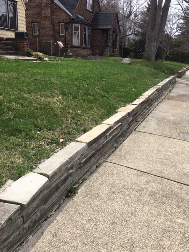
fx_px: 226
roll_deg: -3.8
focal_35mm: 31
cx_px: 98
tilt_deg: -15.7
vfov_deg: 58.4
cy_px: 126
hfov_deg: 45.4
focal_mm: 4.15
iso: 25
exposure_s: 1/1115
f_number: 2.2
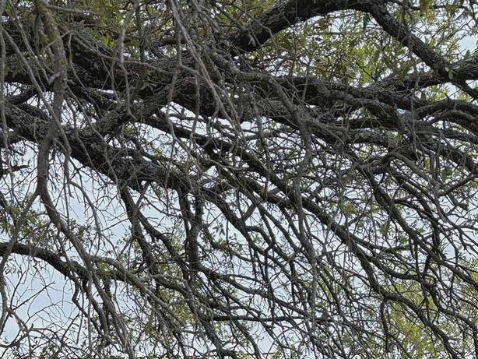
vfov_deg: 17.1
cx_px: -50
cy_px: 498
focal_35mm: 80
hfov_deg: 22.9
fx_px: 1105
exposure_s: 1/1075
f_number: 1.78
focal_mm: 6.76
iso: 100
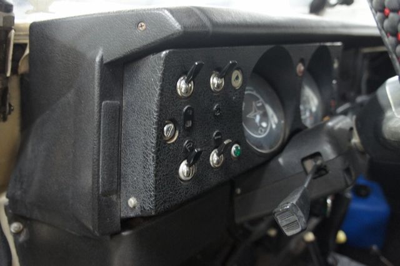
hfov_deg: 67.4
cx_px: 200
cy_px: 133
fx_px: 300
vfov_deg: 47.9
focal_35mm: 27
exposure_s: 1/15
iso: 1600
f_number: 3.5
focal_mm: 18
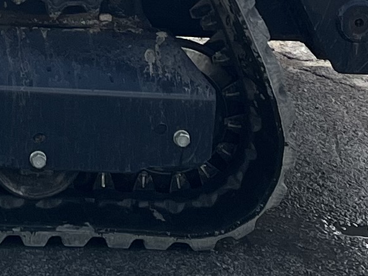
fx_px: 1935
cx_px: -268
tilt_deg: -5.3
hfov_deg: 10.3
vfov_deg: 7.5
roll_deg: -1.7
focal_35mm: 182
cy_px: -425
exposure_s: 1/2755
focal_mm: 5.1
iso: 50
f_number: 1.6
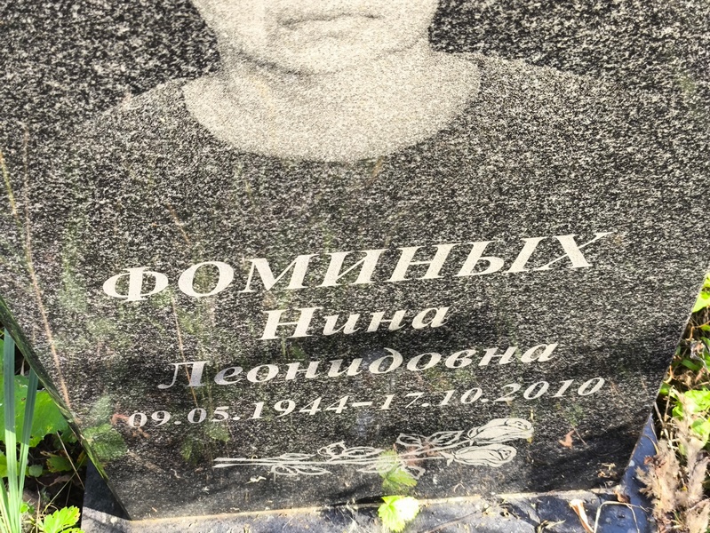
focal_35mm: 50
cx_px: 355
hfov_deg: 38.2
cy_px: 266
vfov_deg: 29.1
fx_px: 1026
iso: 50
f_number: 1.7
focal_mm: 4.71
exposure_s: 1/137
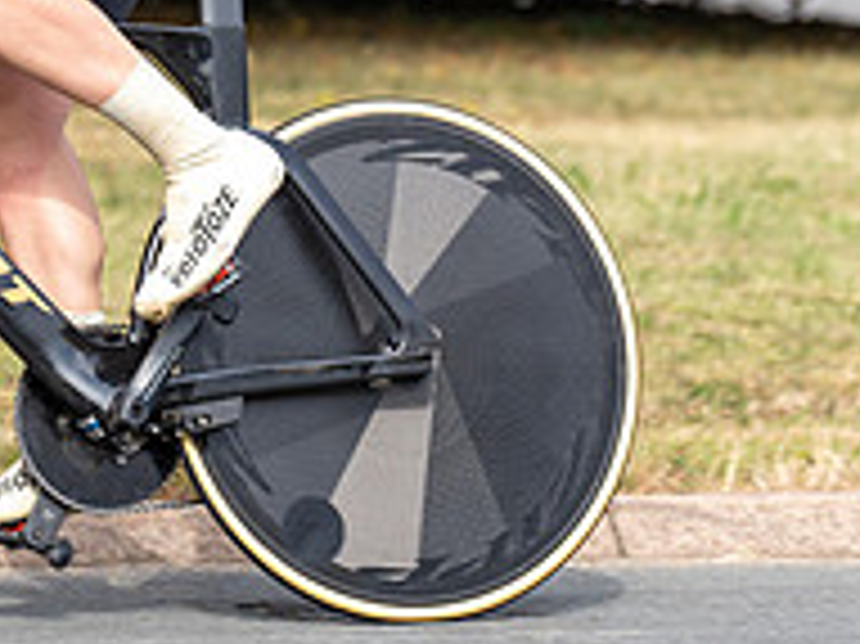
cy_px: -191
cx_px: -72
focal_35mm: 331
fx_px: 8218
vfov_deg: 4.5
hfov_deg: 6.0
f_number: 3.5
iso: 125
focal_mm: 111
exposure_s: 1/1000
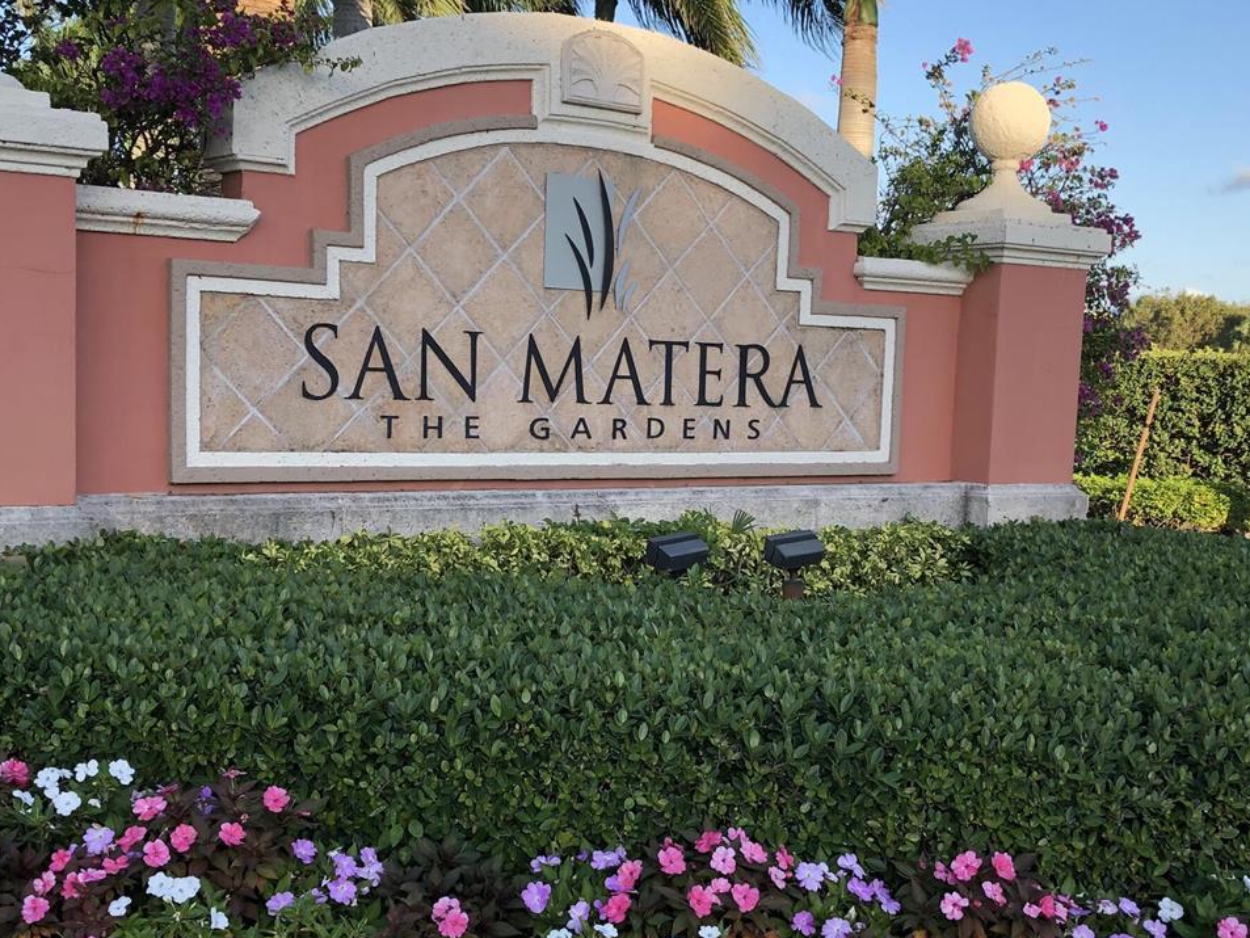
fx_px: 1697
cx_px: 655
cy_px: 552
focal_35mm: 47
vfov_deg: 30.8
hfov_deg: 40.4
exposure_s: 1/475
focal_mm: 3.99
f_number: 1.8
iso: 20
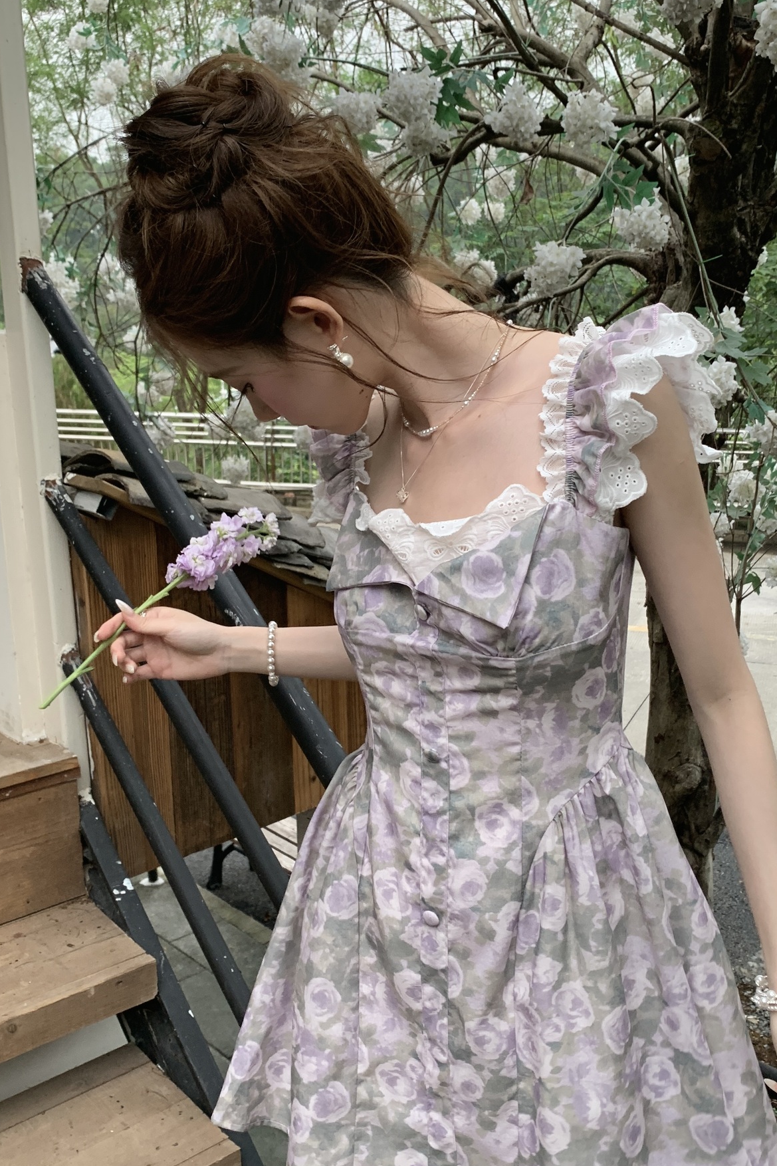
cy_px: 566
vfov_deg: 51.9
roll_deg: +0.3
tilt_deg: -13.7
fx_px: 1198
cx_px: 418
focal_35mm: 37
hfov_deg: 35.9
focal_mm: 4.25
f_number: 1.8
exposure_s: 1/67
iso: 100
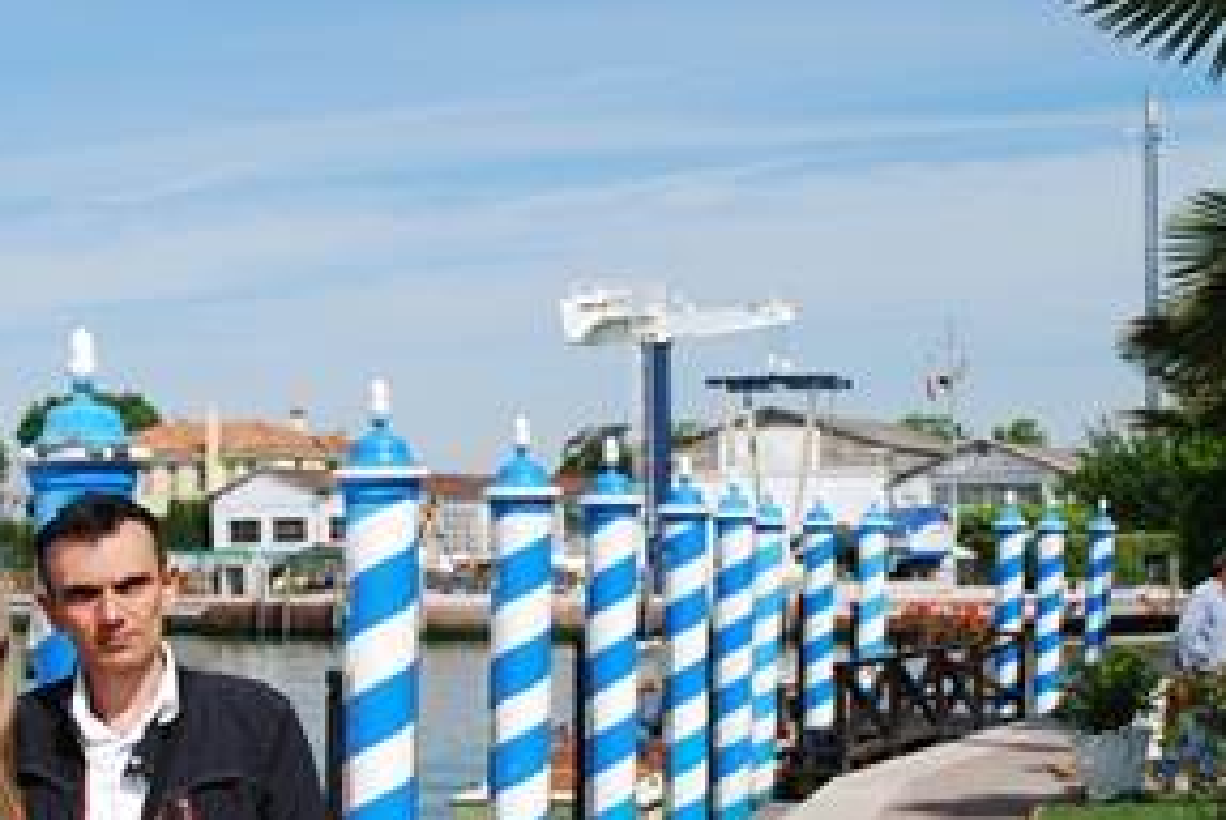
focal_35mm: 73
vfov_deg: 18.6
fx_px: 2483
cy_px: 643
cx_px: 256
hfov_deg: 27.2
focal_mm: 29
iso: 100
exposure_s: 1/320
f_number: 9
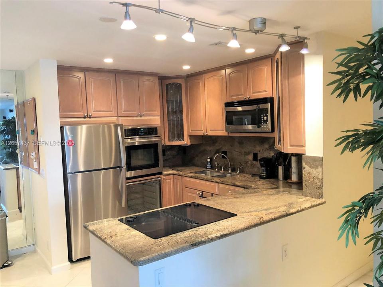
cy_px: 144
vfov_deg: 49.7
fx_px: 310
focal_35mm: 28
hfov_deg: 63.4
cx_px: 192
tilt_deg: -5.5
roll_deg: +2.0
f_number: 1.8
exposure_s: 1/15
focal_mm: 3.99
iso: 100
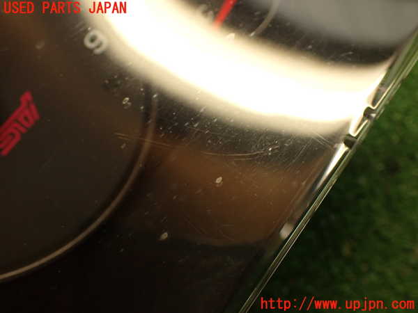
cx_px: 209
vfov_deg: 39.7
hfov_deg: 51.4
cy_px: 156
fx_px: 435
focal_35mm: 36
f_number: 2.5
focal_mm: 6.37
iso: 200
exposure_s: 1/40
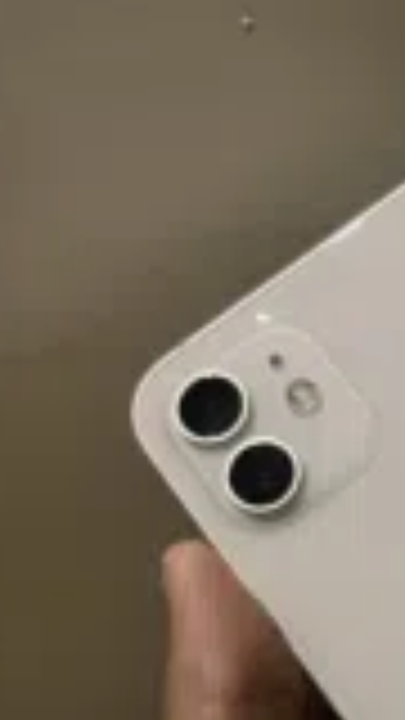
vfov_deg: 29.1
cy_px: 580
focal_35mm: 71
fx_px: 1355
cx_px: 608
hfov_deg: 15.6
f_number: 1.6
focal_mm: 5.1
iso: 500
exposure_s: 1/33
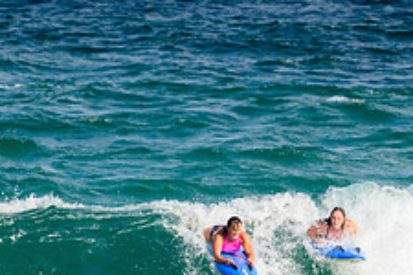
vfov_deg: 1.0
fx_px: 15073
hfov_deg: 1.6
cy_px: 296
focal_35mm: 1314
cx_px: 244
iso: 1100
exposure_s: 1/2000
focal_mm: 510
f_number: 11
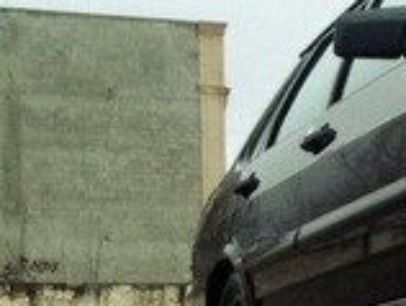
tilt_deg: -0.2
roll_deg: -0.5
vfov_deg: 10.1
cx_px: 743
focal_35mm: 146
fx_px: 1715
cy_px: 348
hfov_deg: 12.3
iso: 50
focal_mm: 4.28
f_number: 2.4
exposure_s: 1/40
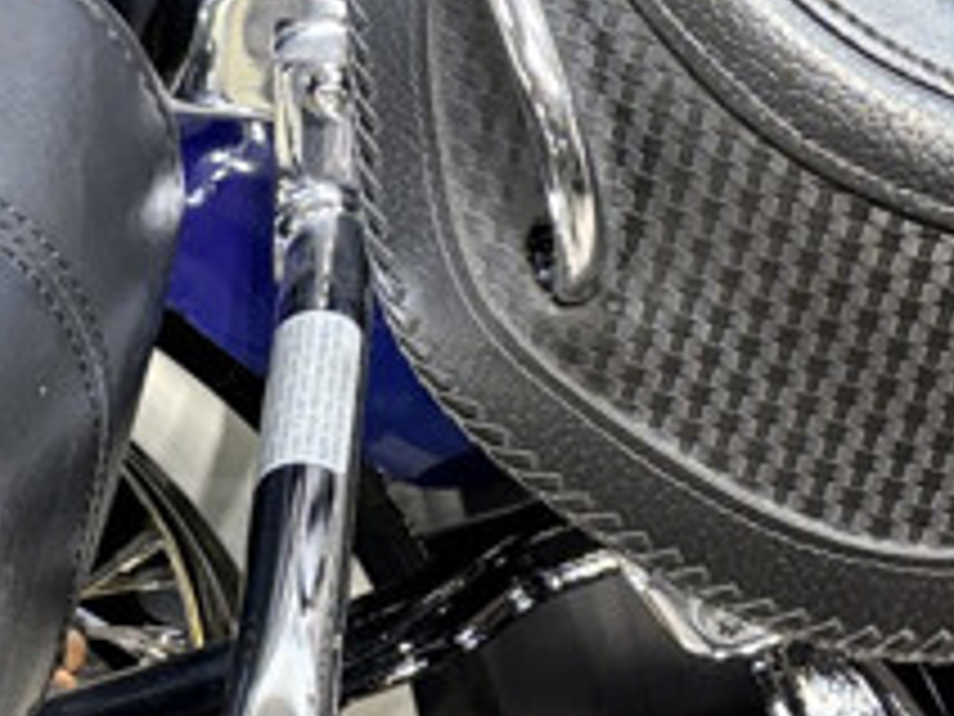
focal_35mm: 131
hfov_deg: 15.0
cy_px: 185
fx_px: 3610
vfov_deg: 11.3
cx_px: 344
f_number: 1.6
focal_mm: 5.96
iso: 125
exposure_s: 1/120
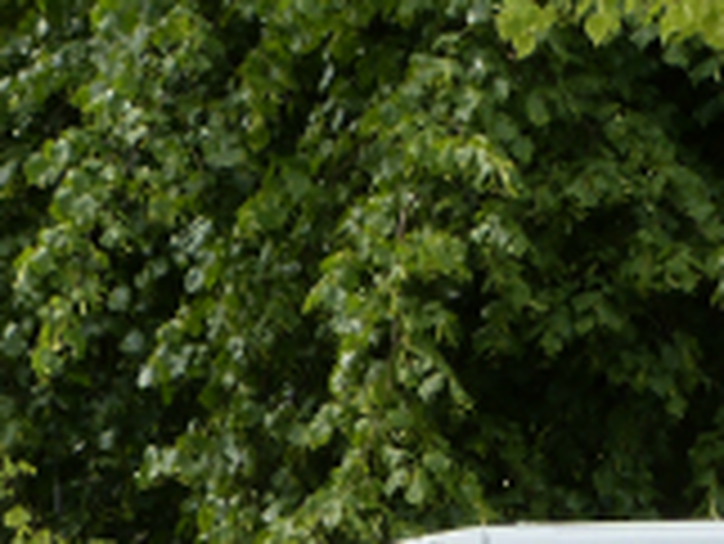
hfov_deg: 8.0
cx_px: 720
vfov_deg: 5.9
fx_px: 5170
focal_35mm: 247
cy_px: 1072
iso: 100
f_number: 5
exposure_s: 1/200
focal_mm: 9.4
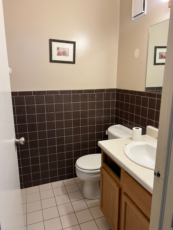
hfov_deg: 53.1
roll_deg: +0.7
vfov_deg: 67.3
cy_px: 115
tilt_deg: -13.9
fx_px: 173
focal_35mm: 26
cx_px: 86
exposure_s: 1/60
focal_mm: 5.7
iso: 125
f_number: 1.5
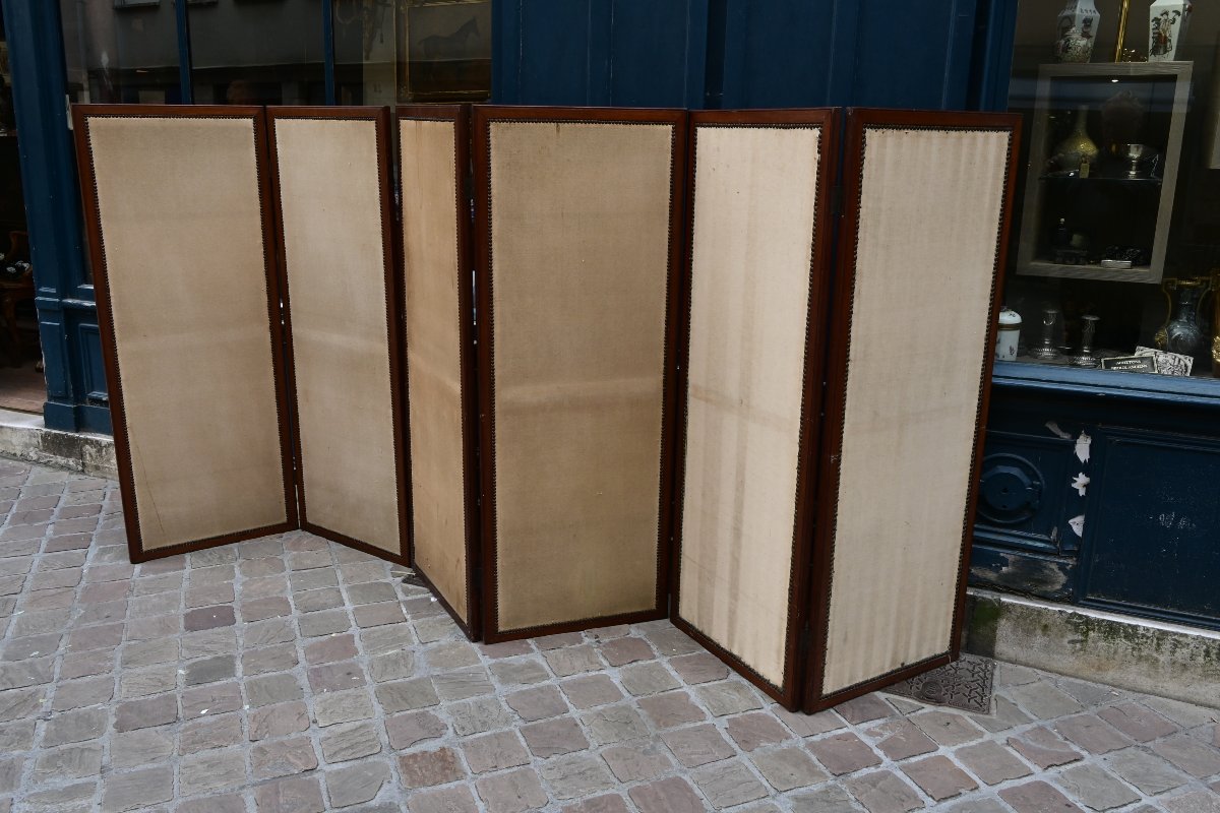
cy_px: 406
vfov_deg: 43.6
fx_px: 1017
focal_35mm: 30
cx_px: 610
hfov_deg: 61.9
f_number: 11
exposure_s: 1/80
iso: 400
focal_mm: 20
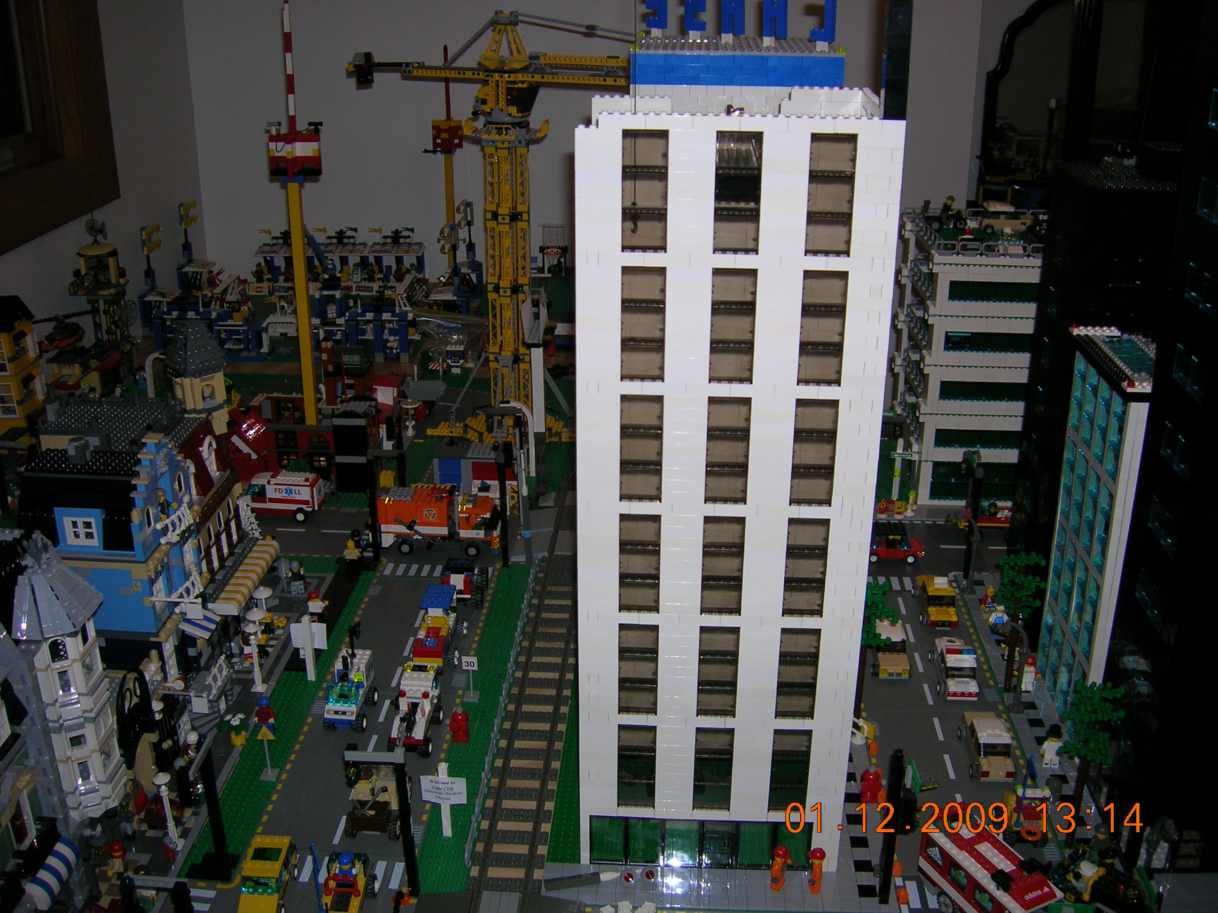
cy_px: 456
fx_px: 1196
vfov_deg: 41.8
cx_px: 609
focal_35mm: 34
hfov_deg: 54.0
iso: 50
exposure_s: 1/60.1
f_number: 2.9
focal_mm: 5.7
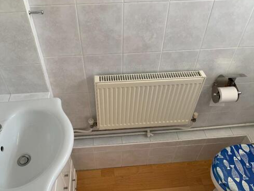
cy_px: 107
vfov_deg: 45.4
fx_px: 228
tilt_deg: -45.2
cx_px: 118
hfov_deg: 58.3
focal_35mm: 31
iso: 64
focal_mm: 4.25
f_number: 1.8
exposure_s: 1/121
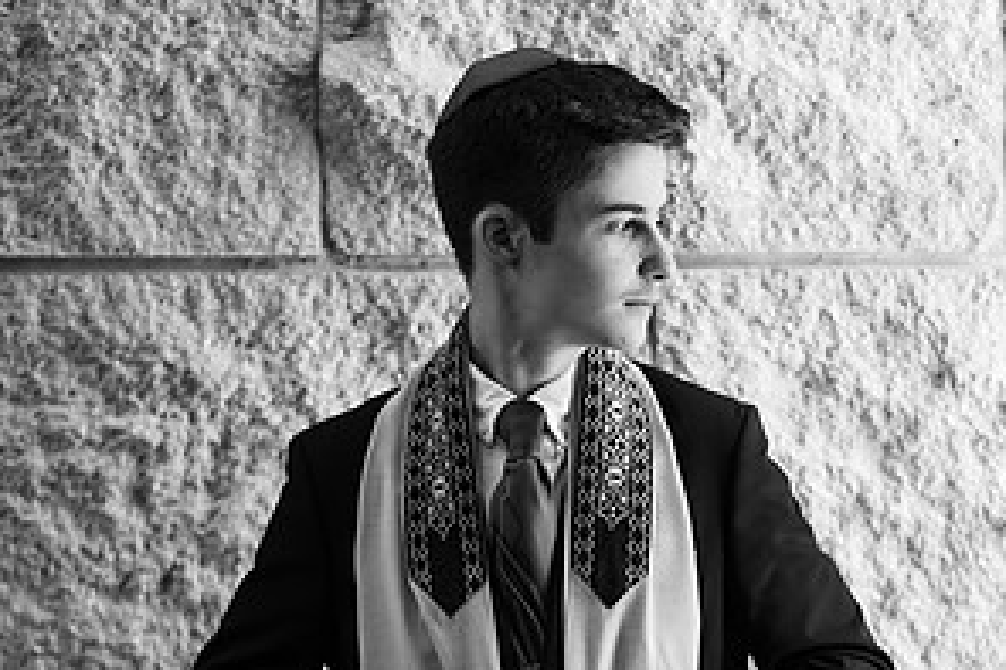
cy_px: 667
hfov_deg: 15.9
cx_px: 501
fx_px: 3603
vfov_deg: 10.5
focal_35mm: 129
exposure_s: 1/200
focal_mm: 85
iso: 200
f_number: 2
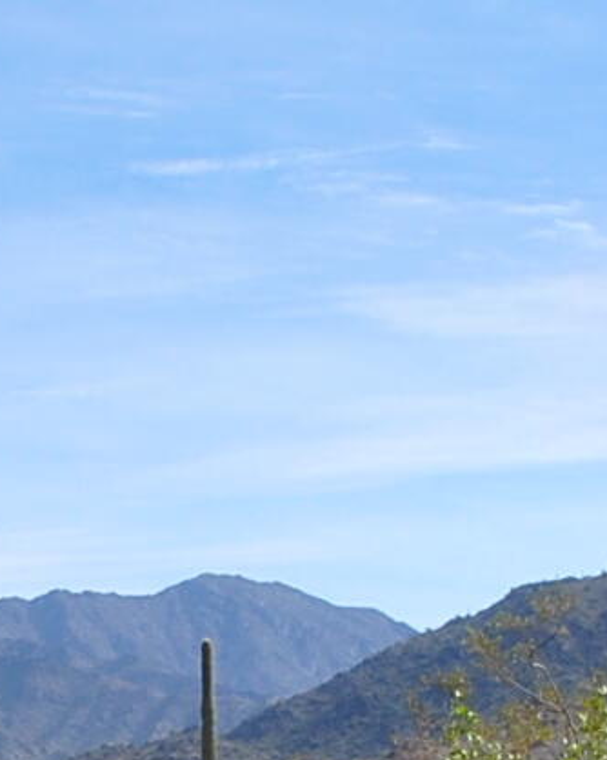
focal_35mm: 215
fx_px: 4832
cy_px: 835
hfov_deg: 7.2
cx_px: 104
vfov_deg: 8.9
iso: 140
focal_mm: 22
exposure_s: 1/250
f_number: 10
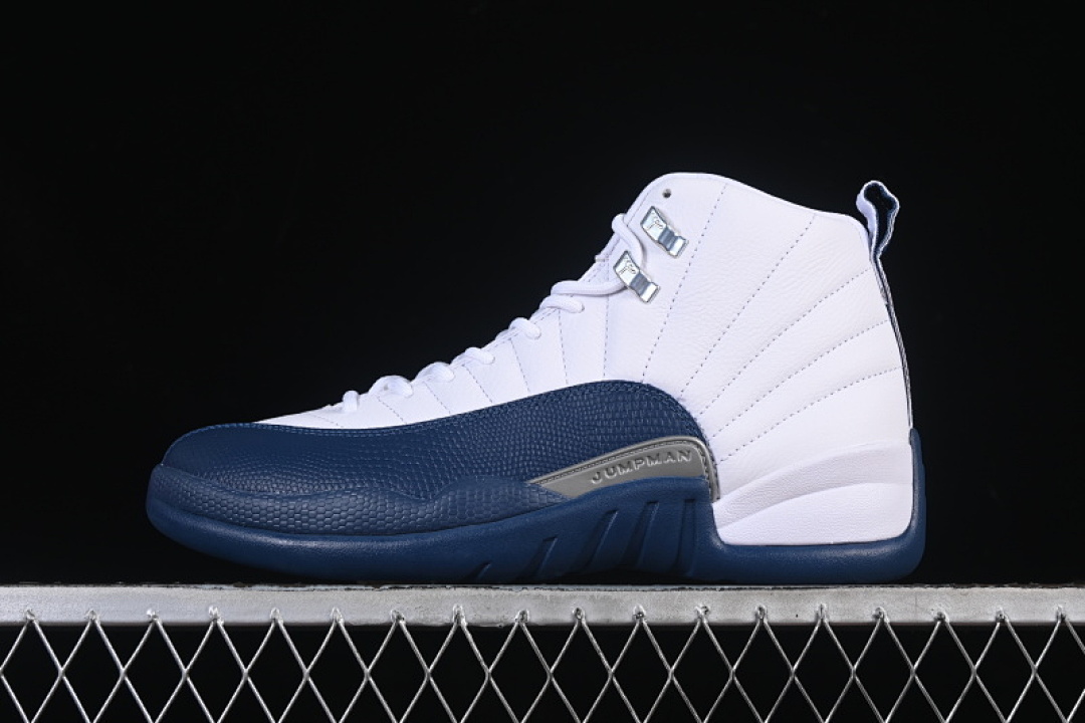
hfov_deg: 27.0
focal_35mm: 75
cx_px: 542
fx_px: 2260
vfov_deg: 18.2
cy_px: 362
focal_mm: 50
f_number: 8
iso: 160
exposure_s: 1/80
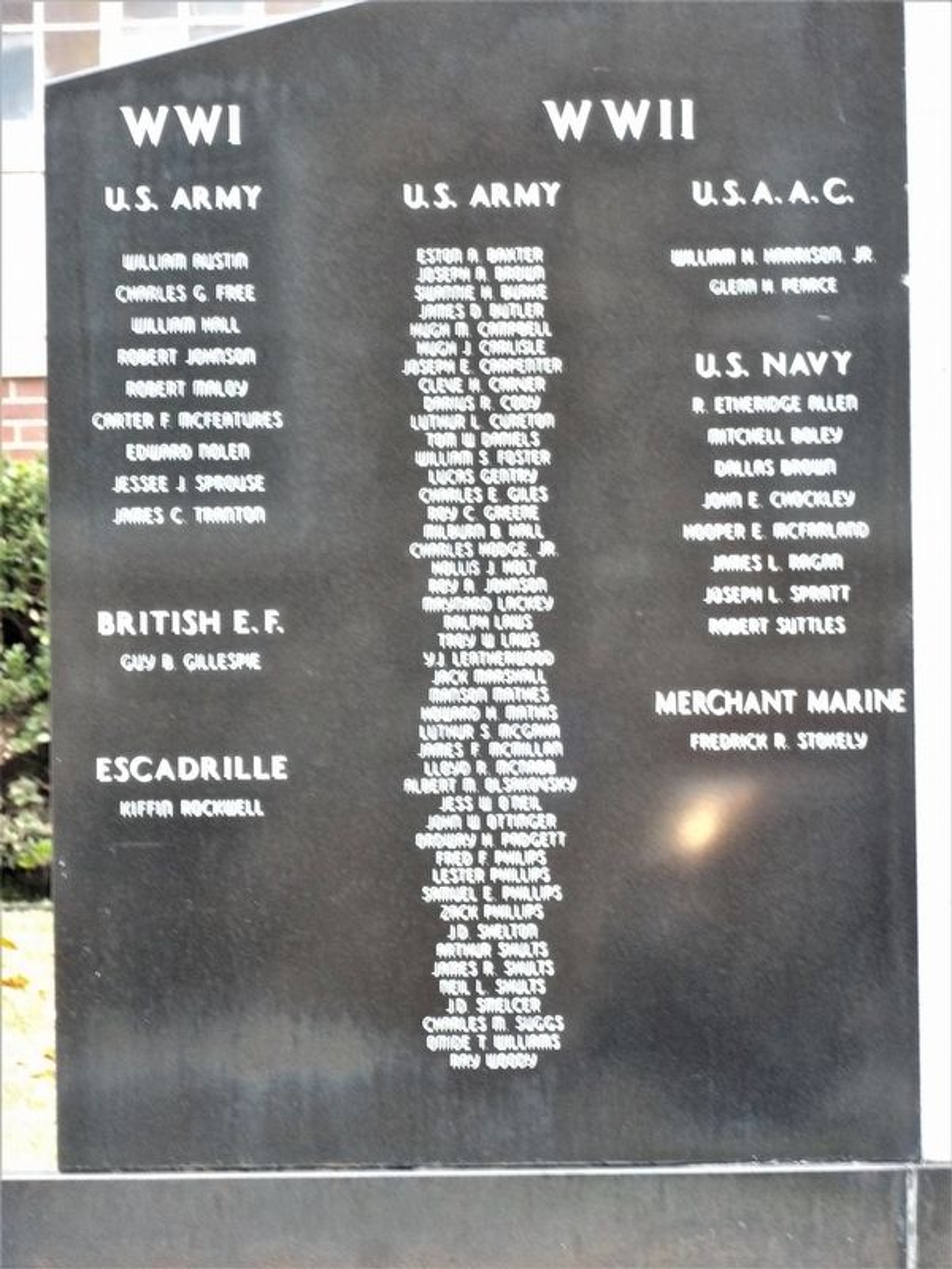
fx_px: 13311
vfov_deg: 5.5
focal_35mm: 363
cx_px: 476
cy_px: 634
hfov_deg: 4.1
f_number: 4.2
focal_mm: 65.2
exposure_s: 1/15
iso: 800
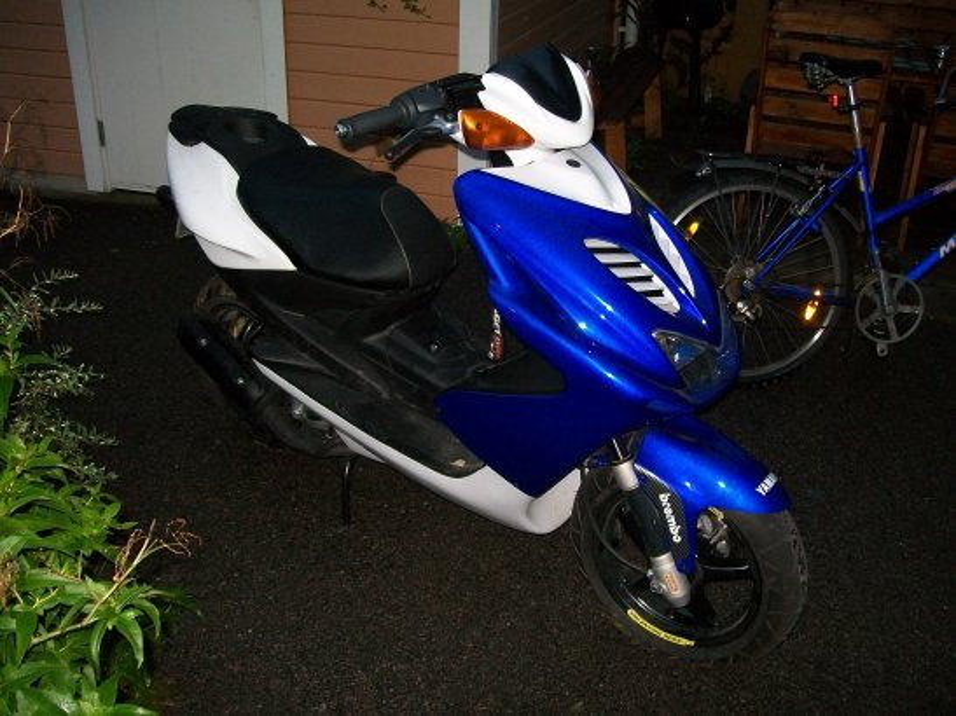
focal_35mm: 36
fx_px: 994
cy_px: 358
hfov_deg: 51.4
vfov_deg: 39.6
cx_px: 478
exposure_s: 1/60
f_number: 2.7
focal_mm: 6
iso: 200
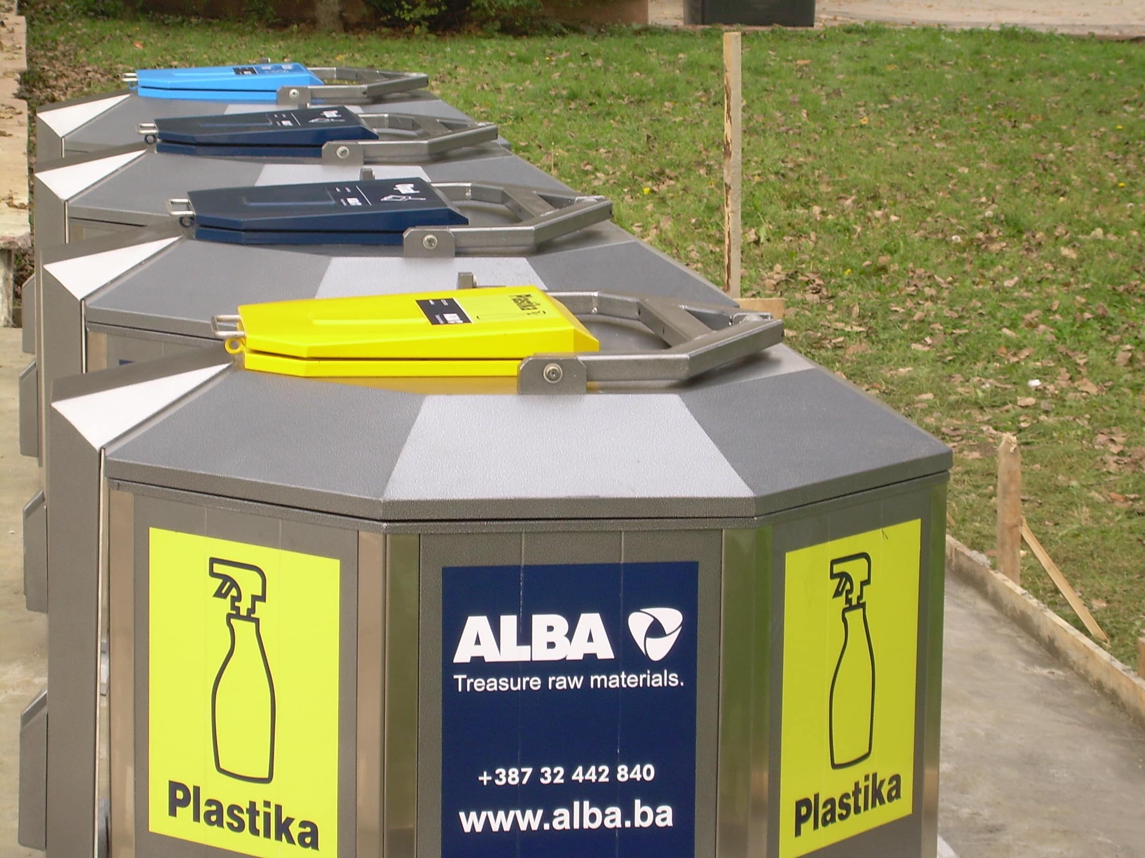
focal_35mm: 110
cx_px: 572
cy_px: 429
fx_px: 3638
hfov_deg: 17.9
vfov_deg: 13.5
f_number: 4.9
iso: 50
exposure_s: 1/60
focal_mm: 18.9
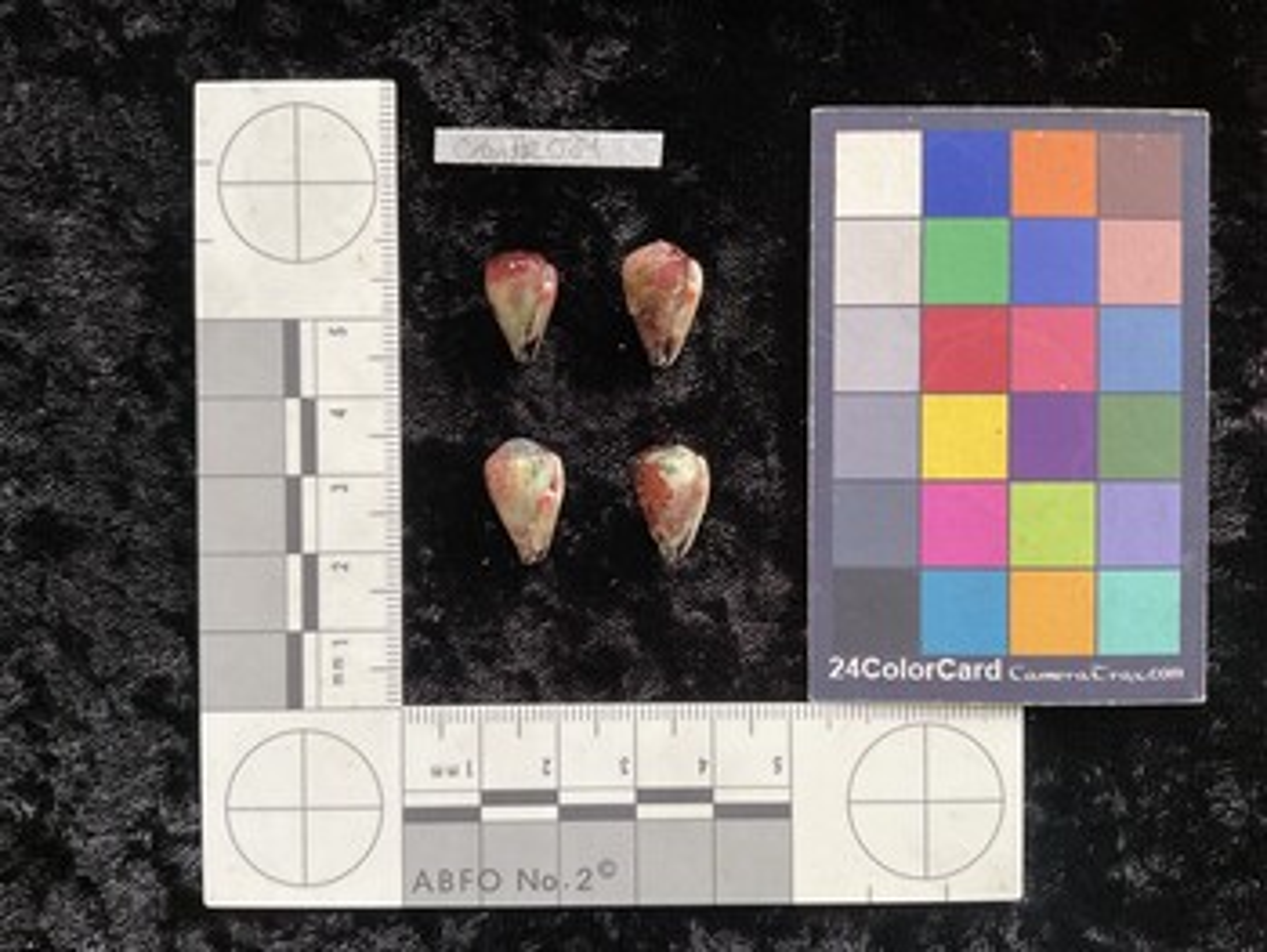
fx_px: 1062
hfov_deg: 61.6
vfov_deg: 48.3
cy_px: 476
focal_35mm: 29
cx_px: 634
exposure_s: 1/60
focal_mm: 3
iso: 100
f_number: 1.8
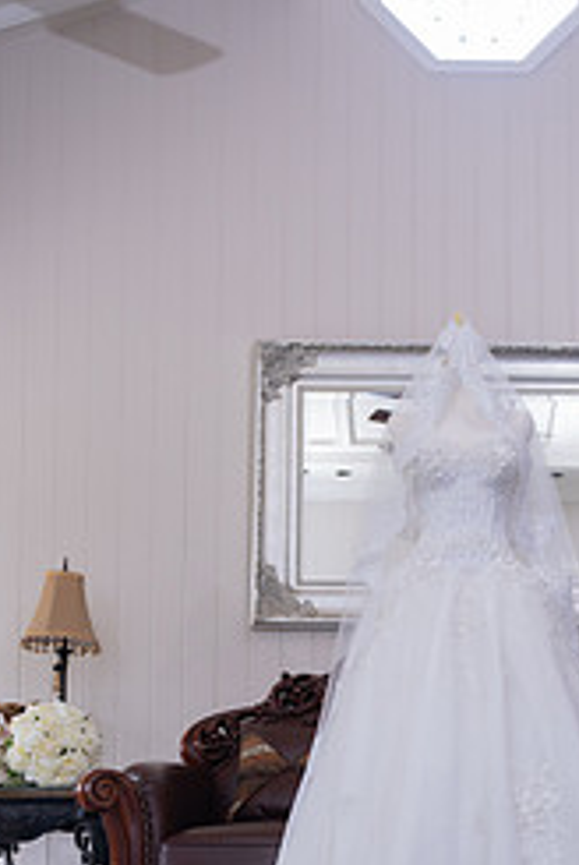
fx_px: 1058
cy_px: 734
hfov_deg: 30.2
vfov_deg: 41.8
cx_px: 424
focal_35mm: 44
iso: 1000
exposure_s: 1/125
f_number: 2.8
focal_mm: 24
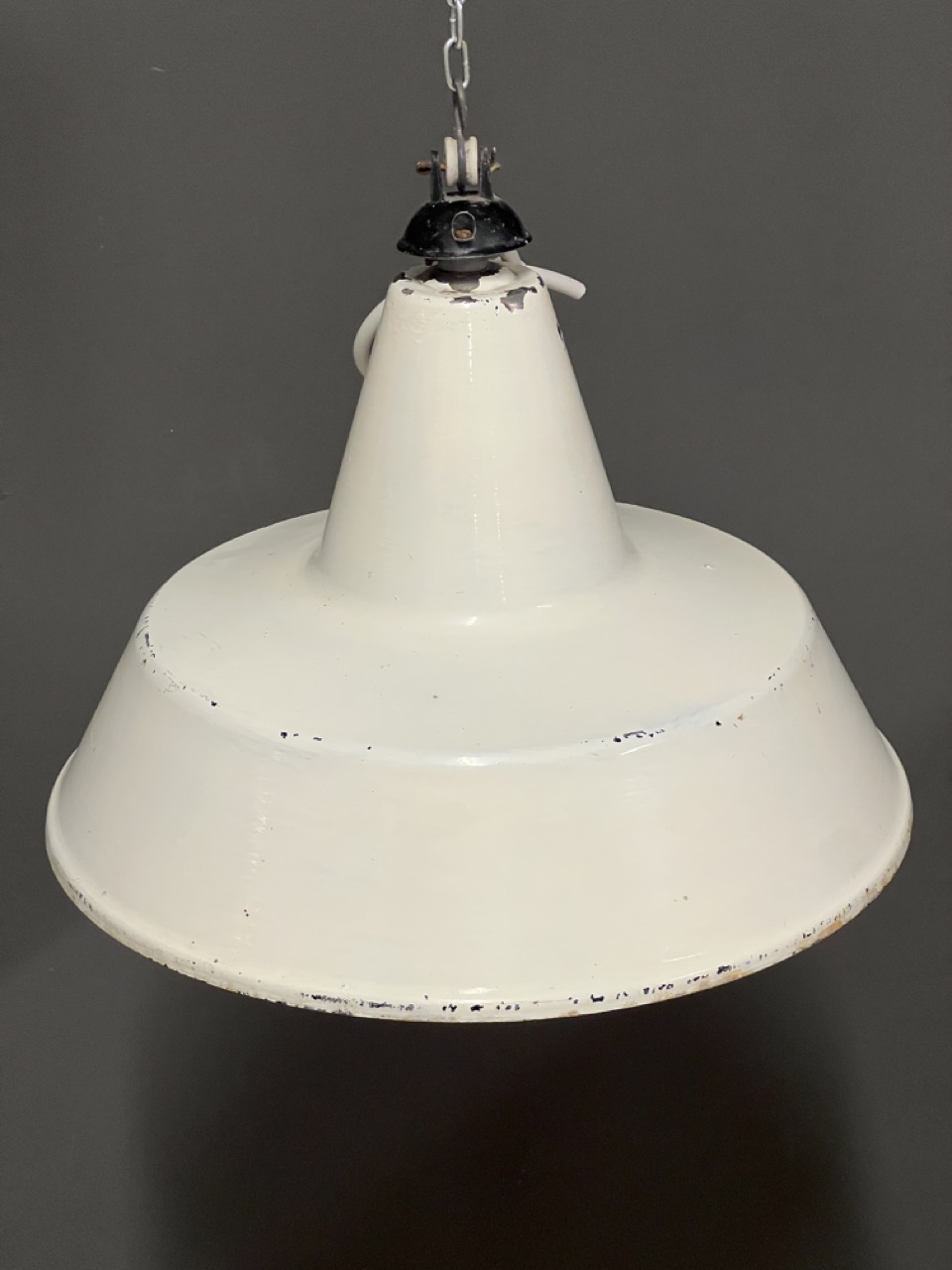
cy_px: 635
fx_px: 2824
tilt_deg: -23.4
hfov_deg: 19.1
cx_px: 476
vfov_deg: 25.3
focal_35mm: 77
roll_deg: +3.4
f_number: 2.8
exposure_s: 1/50
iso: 400
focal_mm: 9
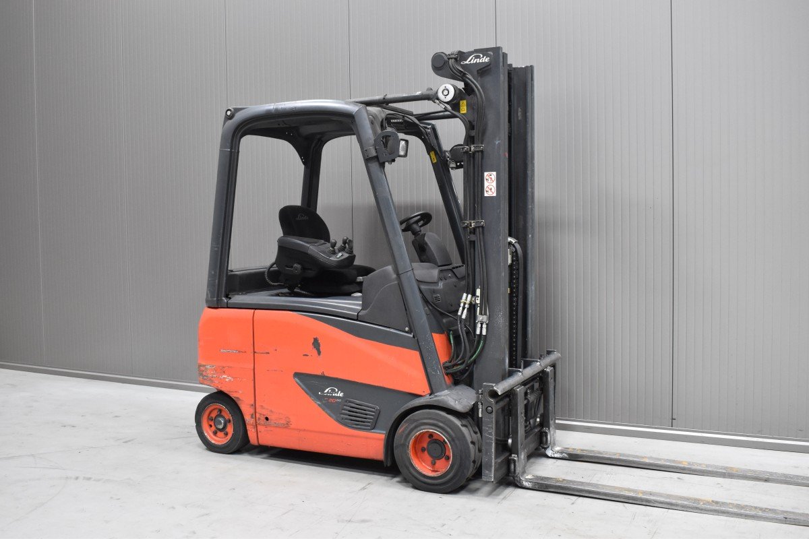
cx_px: 404
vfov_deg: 38.4
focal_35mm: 34
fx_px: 775
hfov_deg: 55.1
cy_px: 270
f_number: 5.6
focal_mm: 23
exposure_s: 1/25
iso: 1600
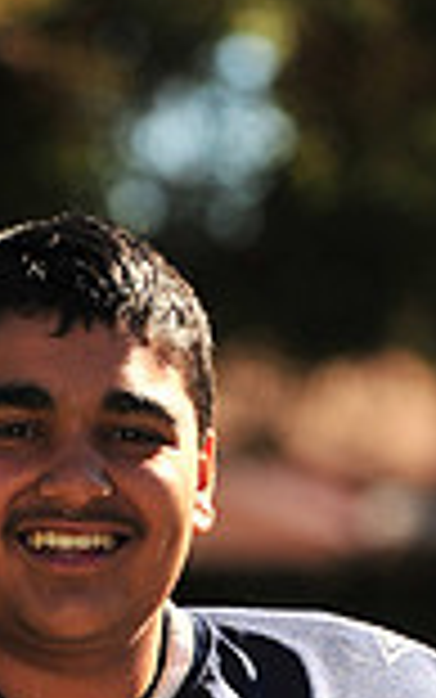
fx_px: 11605
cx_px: 90
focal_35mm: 611
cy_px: 1162
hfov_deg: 2.2
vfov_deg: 3.4
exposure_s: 1/1000
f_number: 4.5
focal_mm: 160
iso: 200
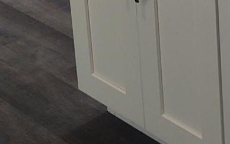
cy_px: -130
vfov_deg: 8.3
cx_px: 318
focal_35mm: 151
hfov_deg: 13.3
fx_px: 947
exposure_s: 1/103
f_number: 1.7
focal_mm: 4.75
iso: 100
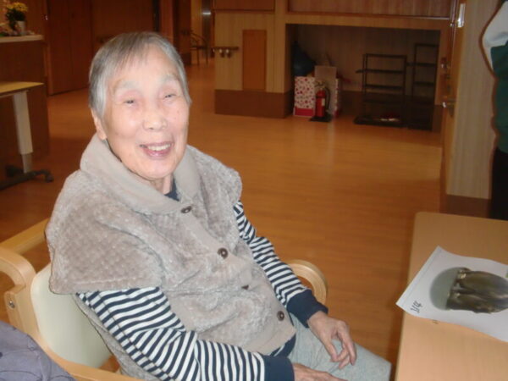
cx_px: 254
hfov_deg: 49.0
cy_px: 190
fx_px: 558
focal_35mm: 38
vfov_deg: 37.7
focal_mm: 6.66
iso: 200
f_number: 3.9
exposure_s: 1/60
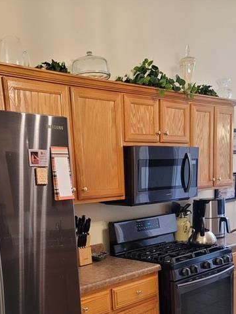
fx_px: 364
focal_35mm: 40
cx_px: 96
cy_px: 248
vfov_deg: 44.7
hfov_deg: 35.8
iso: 200
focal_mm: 7
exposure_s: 1/40
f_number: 1.8
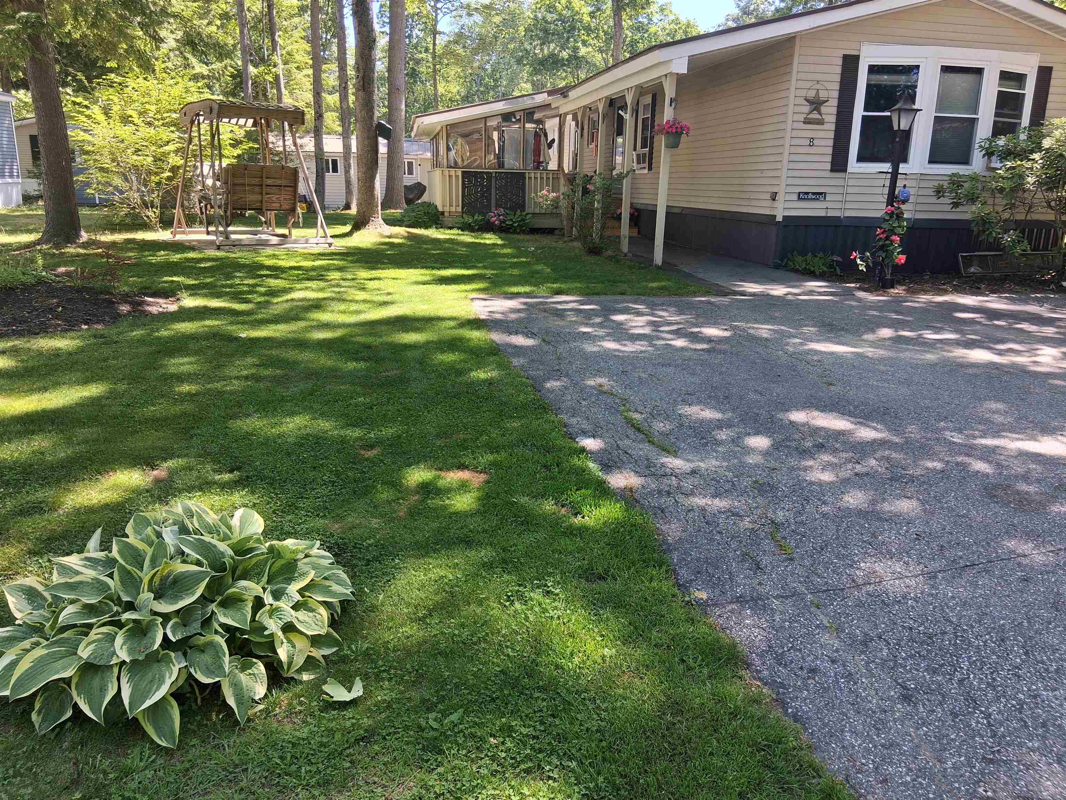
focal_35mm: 26
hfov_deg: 67.3
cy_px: 400
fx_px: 801
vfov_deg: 53.1
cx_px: 533
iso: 25
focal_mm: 3.98
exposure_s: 1/100
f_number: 1.8
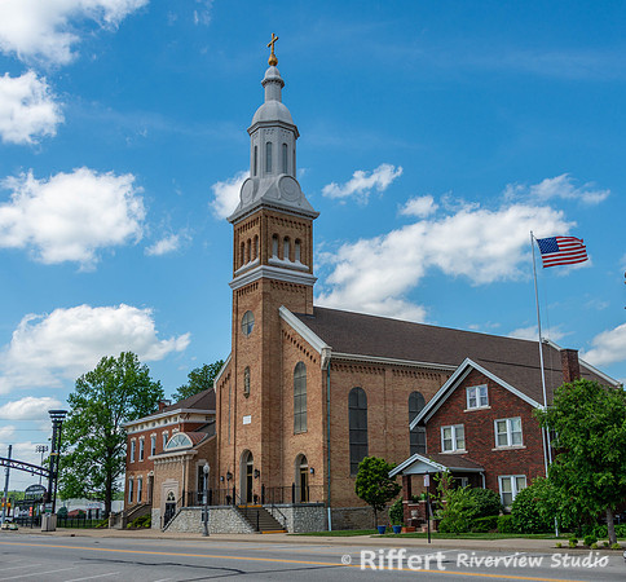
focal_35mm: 39
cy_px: 304
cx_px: 349
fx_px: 767
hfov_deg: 44.3
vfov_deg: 41.5
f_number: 9
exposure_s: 1/320
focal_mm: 28
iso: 100
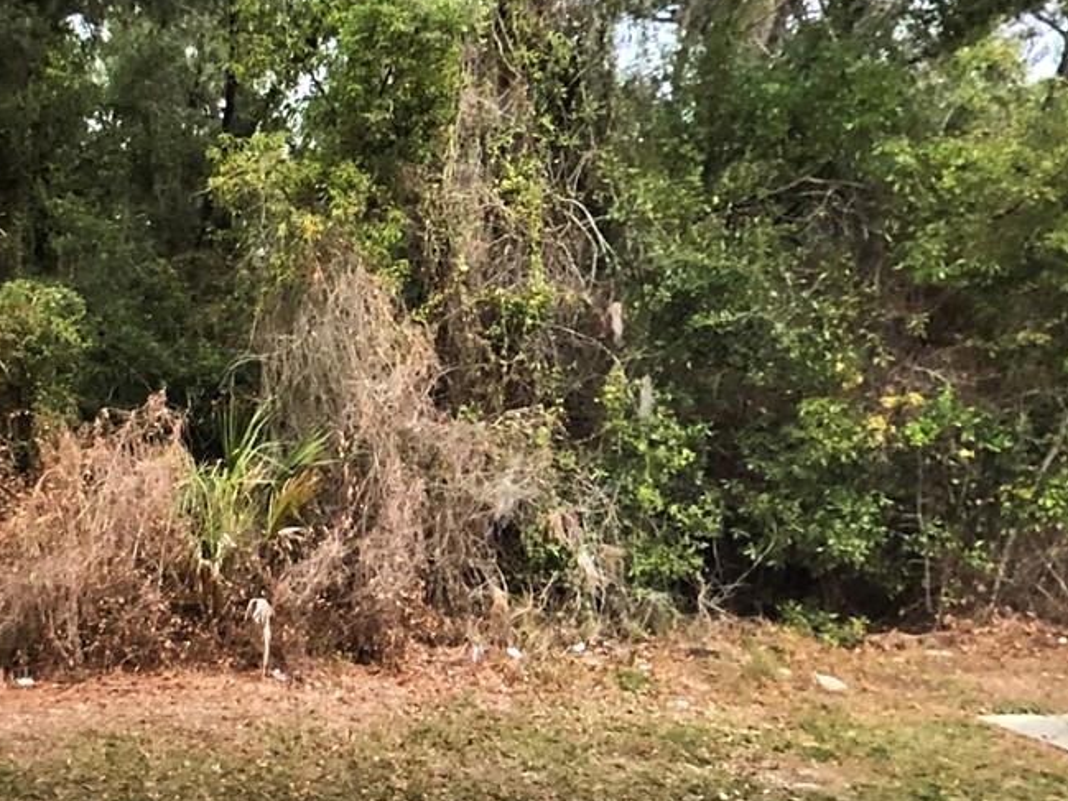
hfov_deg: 28.0
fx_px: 2129
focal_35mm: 69
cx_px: 342
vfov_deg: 21.3
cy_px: 334
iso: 100
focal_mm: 4
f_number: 1.8
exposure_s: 1/15
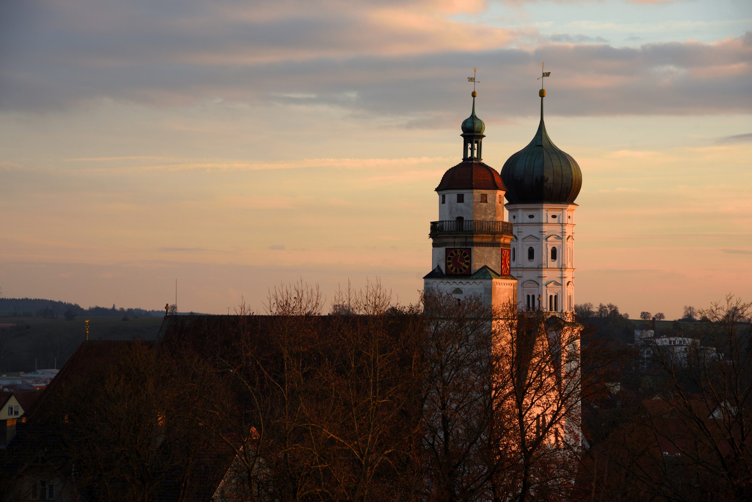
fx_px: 2048
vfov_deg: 14.0
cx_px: 376
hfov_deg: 20.8
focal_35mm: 98
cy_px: 251
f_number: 8
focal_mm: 98
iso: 100
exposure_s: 1/80
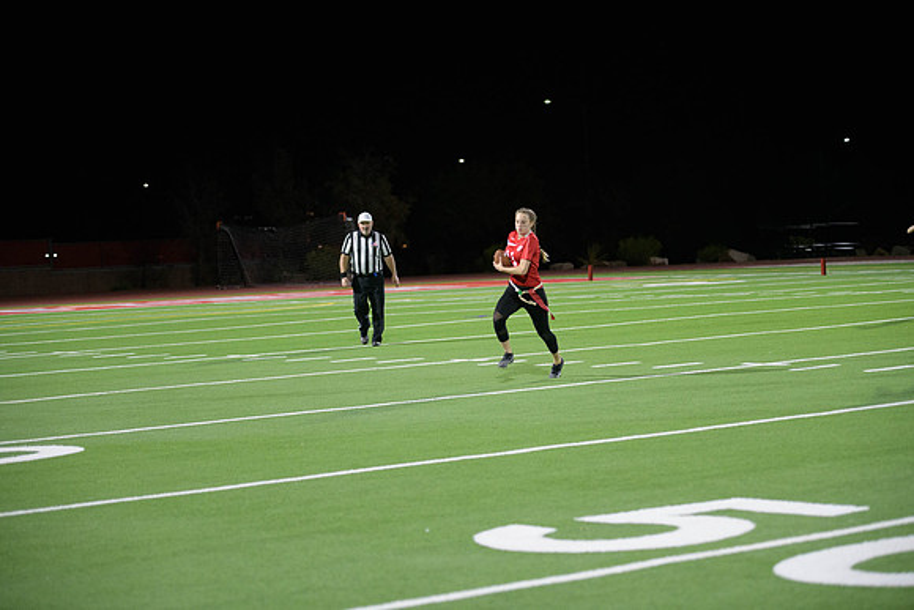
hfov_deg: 20.0
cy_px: 305
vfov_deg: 13.4
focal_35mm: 102
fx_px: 2590
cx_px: 457
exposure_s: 1/640
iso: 4000
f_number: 2.8
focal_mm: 102
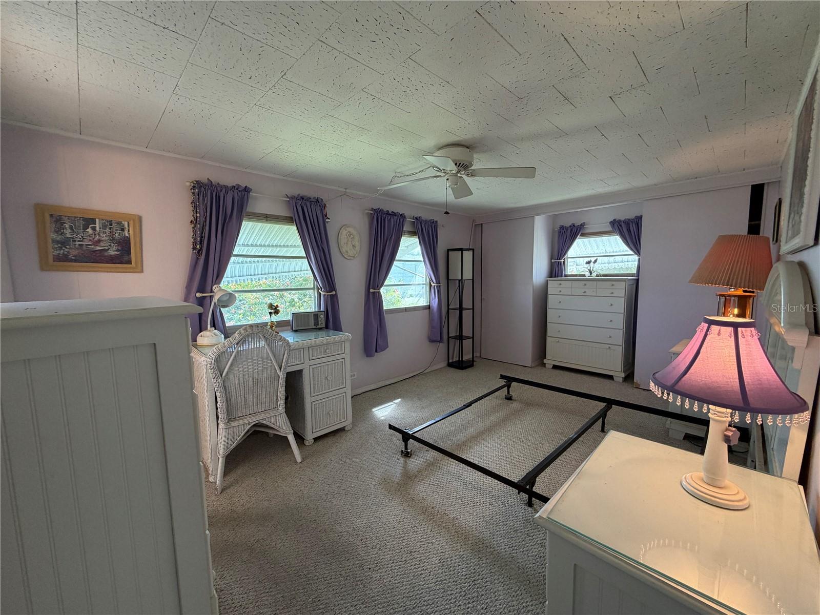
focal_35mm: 14
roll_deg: +0.8
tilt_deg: -4.4
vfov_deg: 85.7
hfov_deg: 102.1
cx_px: 410
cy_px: 308
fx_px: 332
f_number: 2.2
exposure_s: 1/60
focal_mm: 2.22
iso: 160
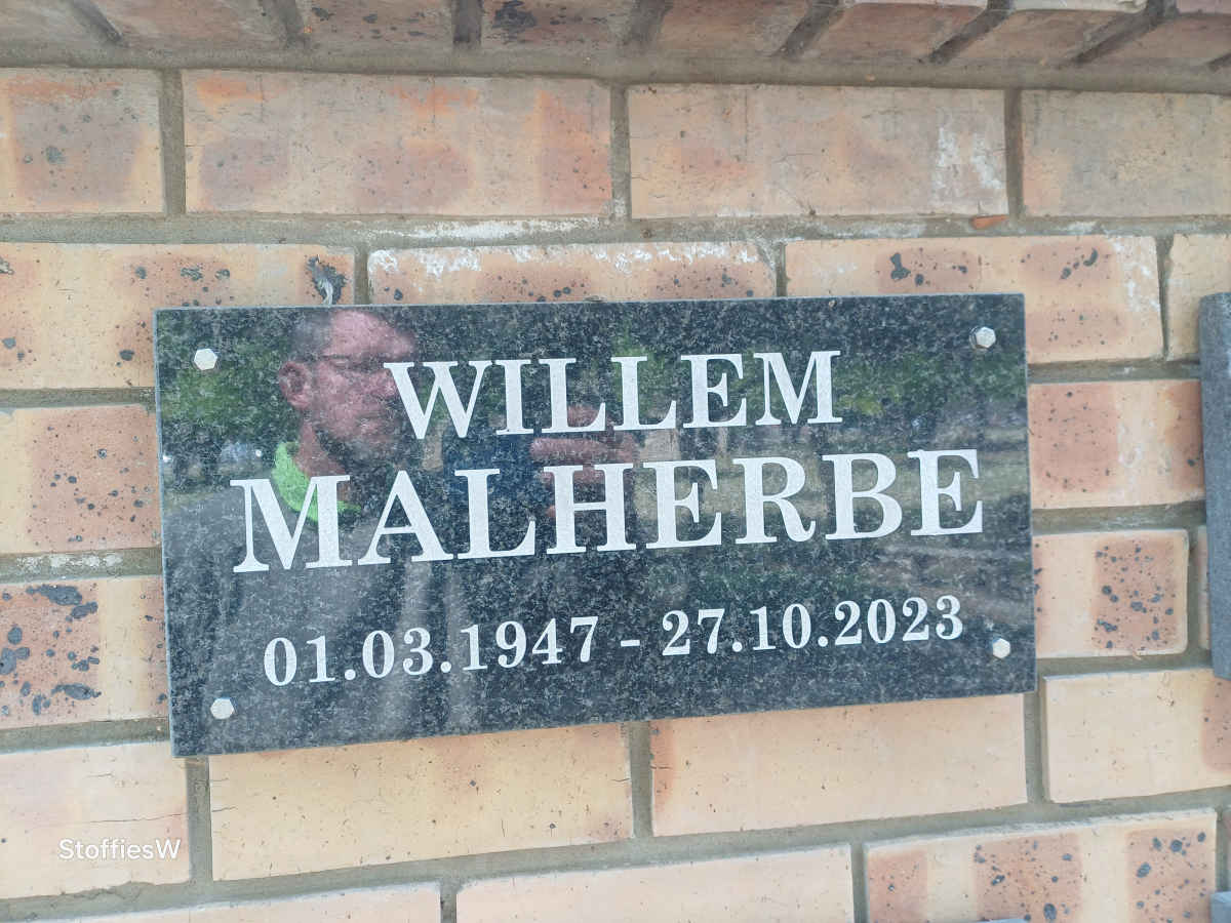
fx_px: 889
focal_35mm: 25
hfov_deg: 69.4
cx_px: 616
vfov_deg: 54.9
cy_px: 462
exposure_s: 1/60
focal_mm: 4.65
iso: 50
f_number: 1.8
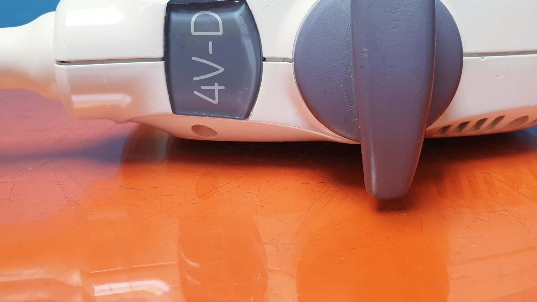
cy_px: 82
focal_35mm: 34
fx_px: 484
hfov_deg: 57.9
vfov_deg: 34.1
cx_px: 301
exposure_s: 1/50
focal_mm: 4.3
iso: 100
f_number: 2.4
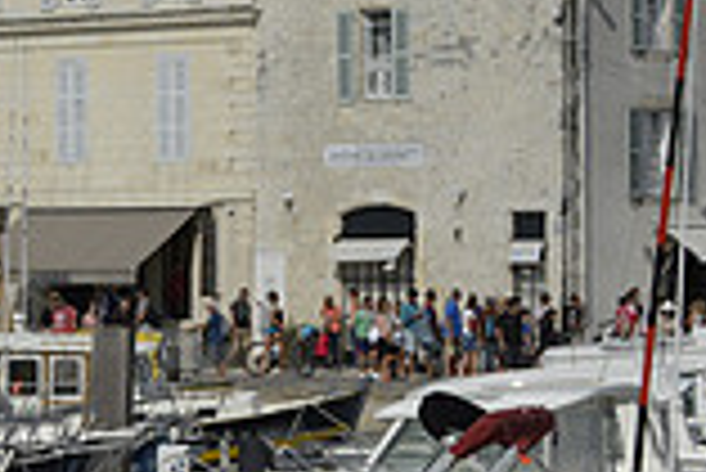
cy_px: 175
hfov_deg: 7.0
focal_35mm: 288
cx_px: -562
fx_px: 5653
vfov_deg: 4.8
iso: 800
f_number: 18
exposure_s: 1/1250
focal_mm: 78
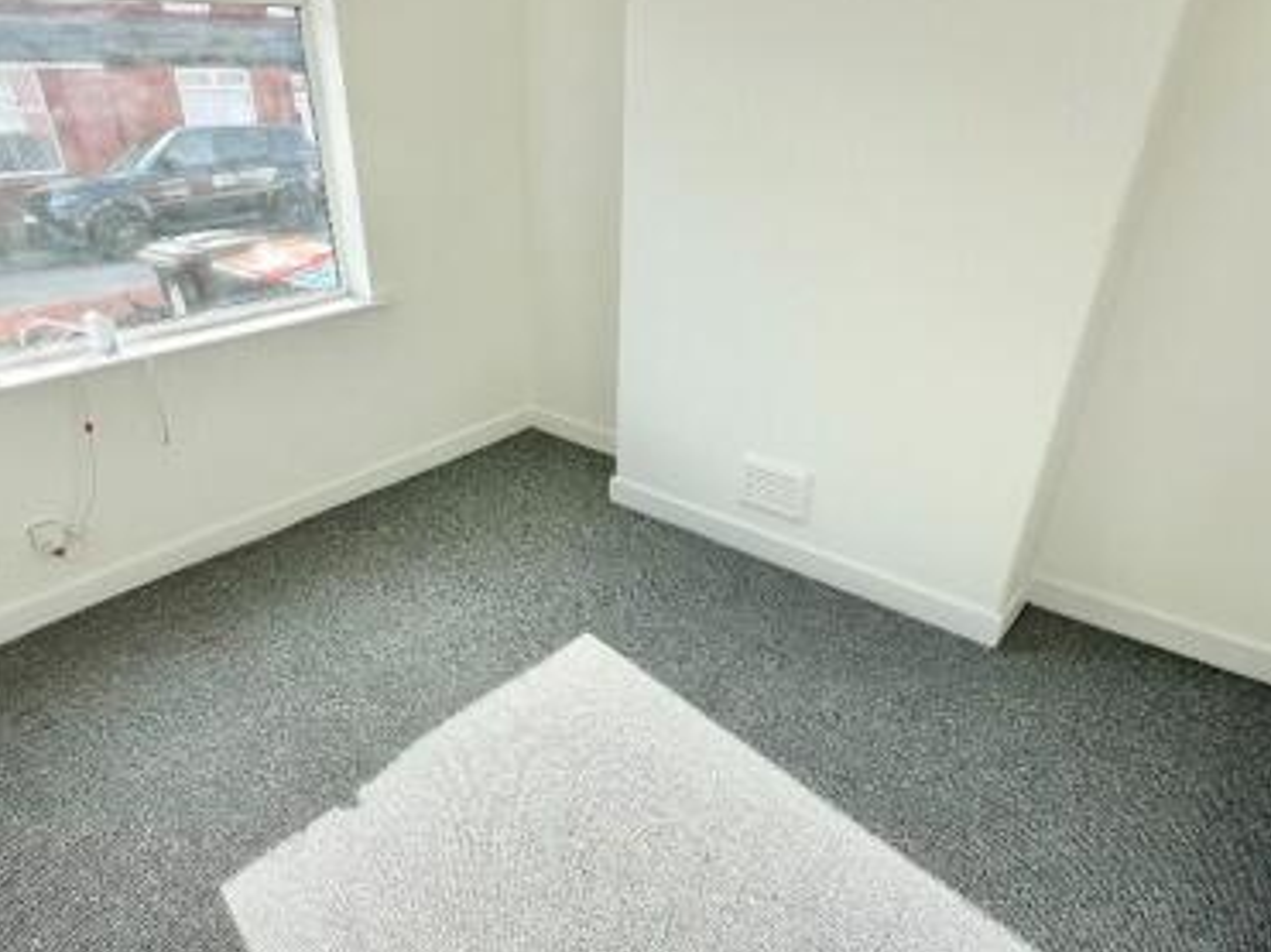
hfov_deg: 76.0
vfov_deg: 60.7
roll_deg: +1.8
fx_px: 808
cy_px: 560
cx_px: 553
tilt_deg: -30.0
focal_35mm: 22
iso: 40
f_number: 2.2
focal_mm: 2.22
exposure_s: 1/421
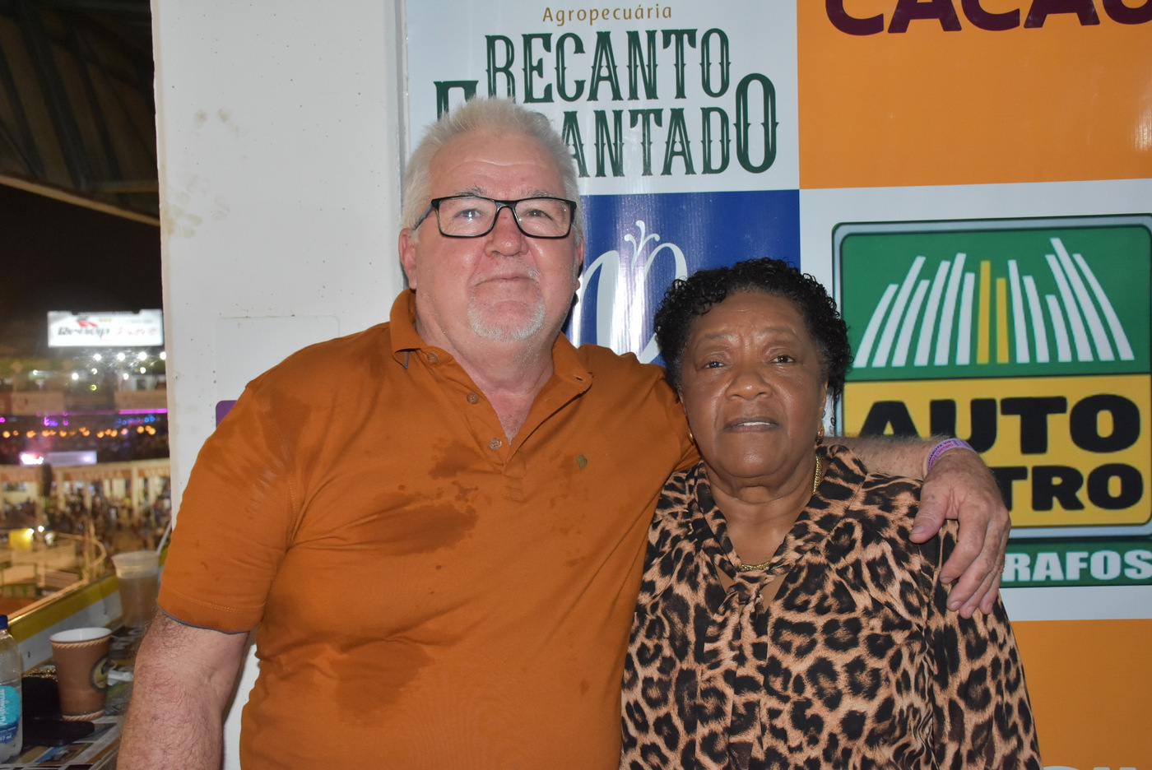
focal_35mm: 36
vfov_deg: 36.9
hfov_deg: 53.1
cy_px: 385
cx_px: 576
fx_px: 1153
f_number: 5.6
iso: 1600
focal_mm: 24
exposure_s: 1/60
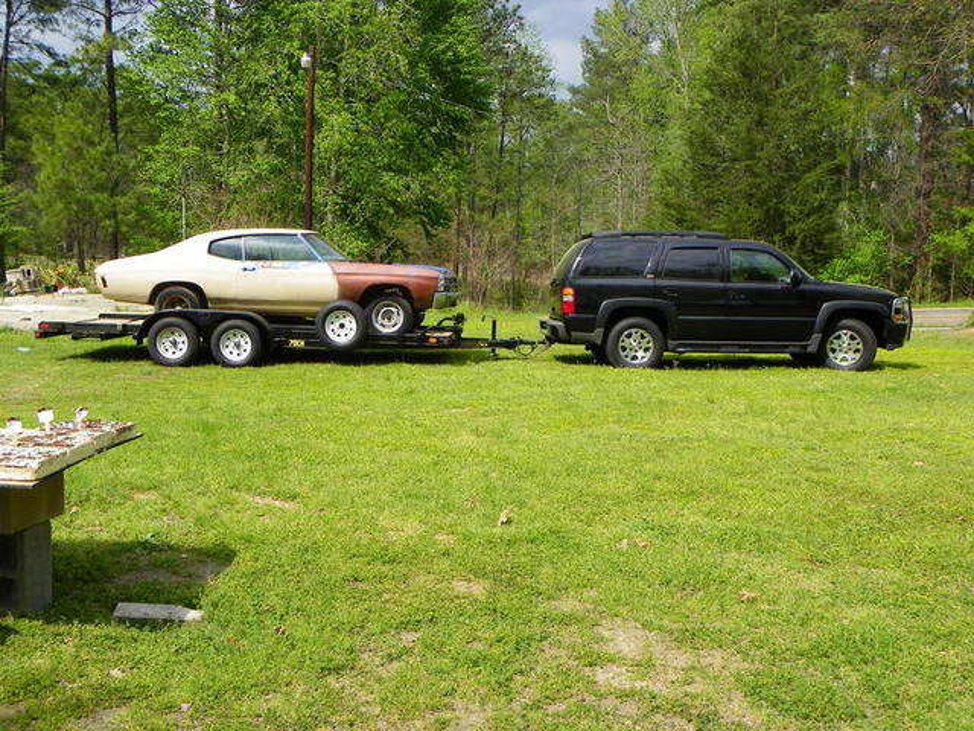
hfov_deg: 43.9
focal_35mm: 43
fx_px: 1210
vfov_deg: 33.6
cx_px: 487
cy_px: 366
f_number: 4.5
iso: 64
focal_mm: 7.6
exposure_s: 1/400
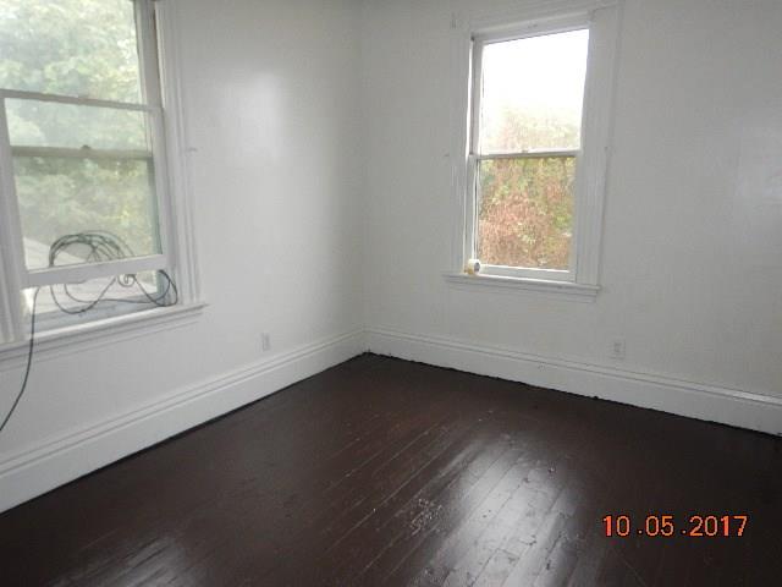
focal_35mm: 24
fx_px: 542
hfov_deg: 71.6
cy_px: 294
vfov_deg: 56.8
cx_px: 391
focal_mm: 4.3
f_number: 2.8
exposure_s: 1/30
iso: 200
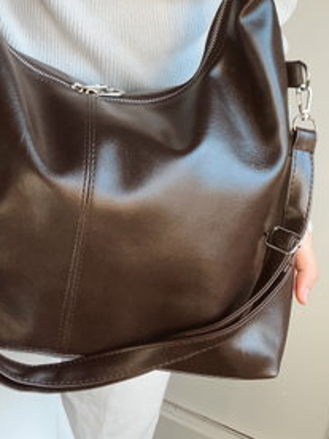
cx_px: 46
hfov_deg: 24.6
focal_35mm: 58
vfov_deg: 31.5
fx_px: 735
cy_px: 37
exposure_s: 1/66
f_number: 2.2
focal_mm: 2.71
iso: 100
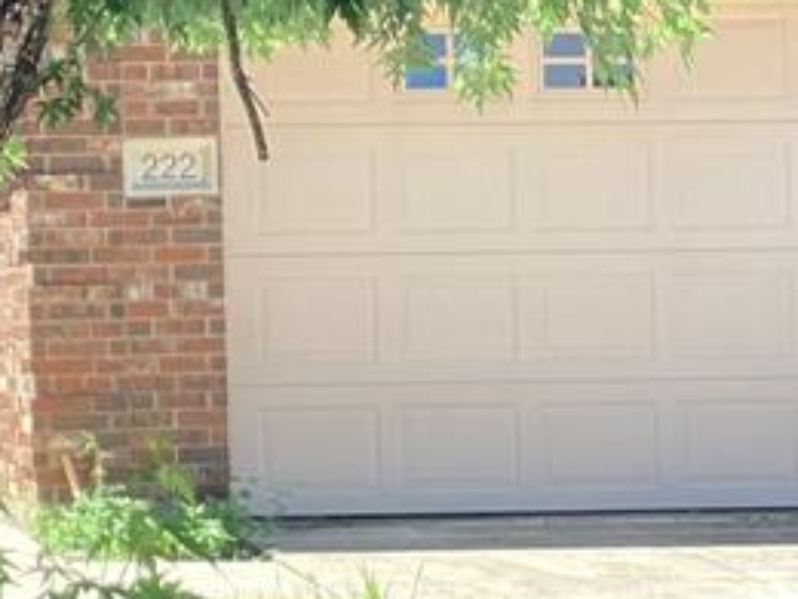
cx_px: -135
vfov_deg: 12.1
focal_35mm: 122
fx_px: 2812
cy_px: 240
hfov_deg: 15.6
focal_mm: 3.3
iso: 25
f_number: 2.4
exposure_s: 1/147
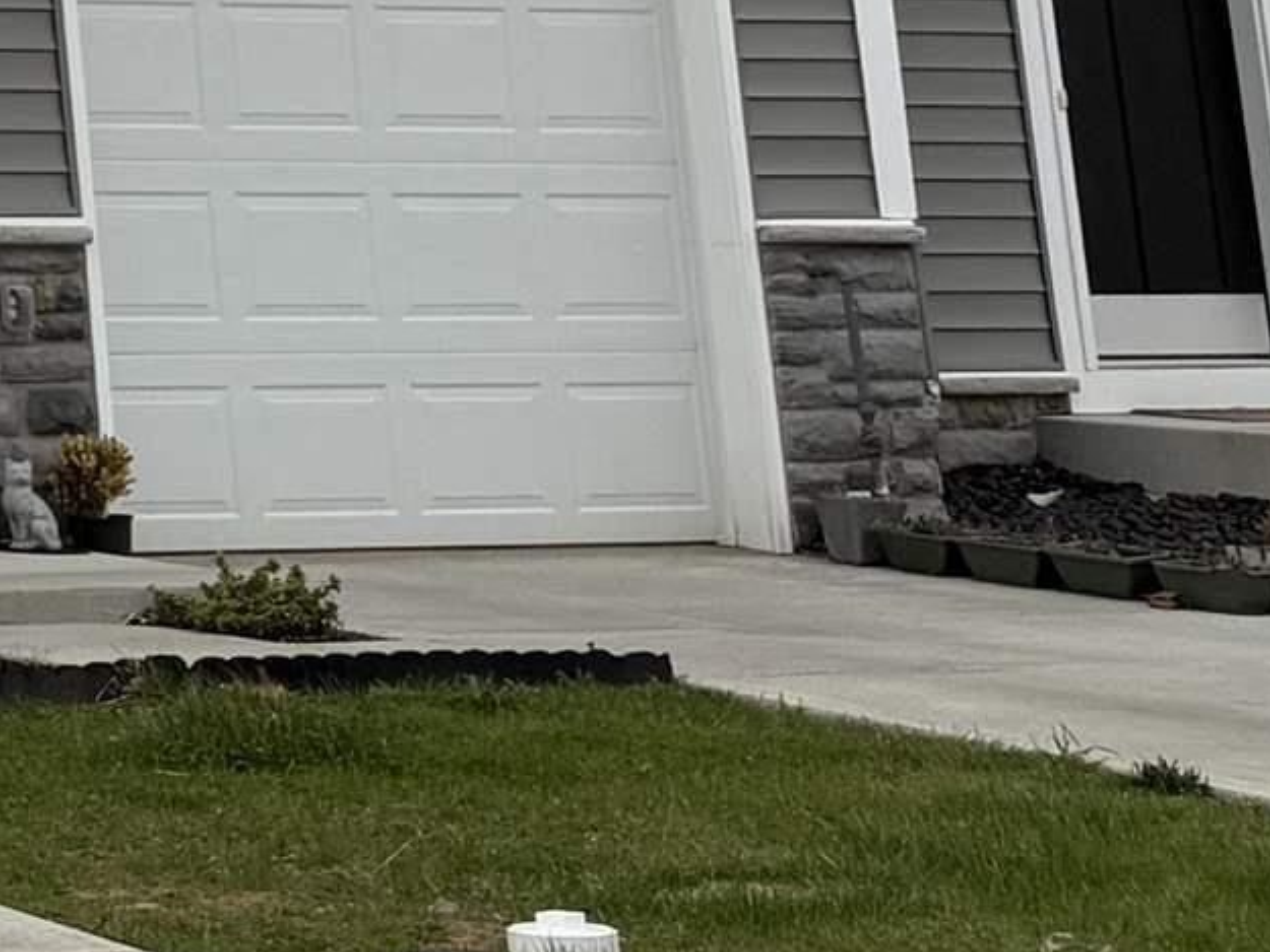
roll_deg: -0.5
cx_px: -1435
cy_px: -848
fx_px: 4330
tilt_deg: +12.9
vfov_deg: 11.5
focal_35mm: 118
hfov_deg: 13.7
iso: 80
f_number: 1.78
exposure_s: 1/7353
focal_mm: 6.76
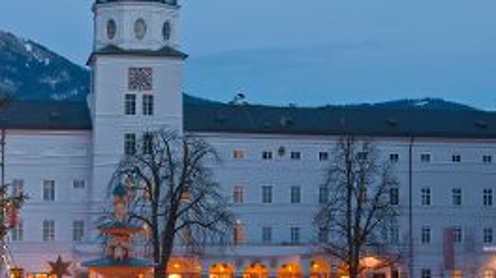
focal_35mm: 75
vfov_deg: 16.1
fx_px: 986
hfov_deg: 27.8
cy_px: 154
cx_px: 116
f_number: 10
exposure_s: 1/2.5
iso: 200
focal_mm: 28
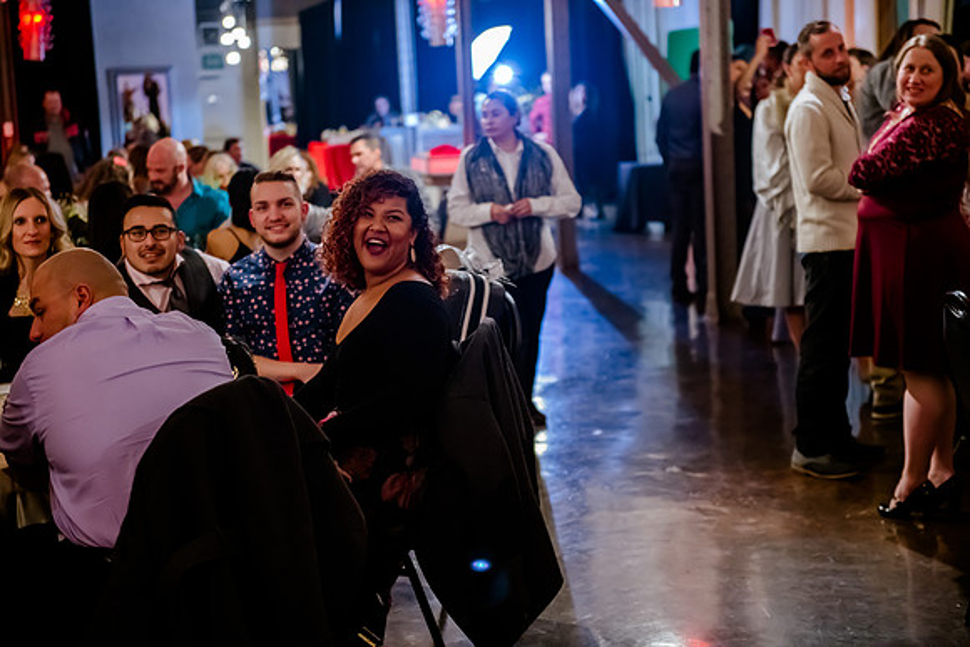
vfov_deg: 19.5
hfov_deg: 28.8
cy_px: 324
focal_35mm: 70
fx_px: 1886
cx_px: 485
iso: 5000
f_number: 2.8
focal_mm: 70
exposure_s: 1/80
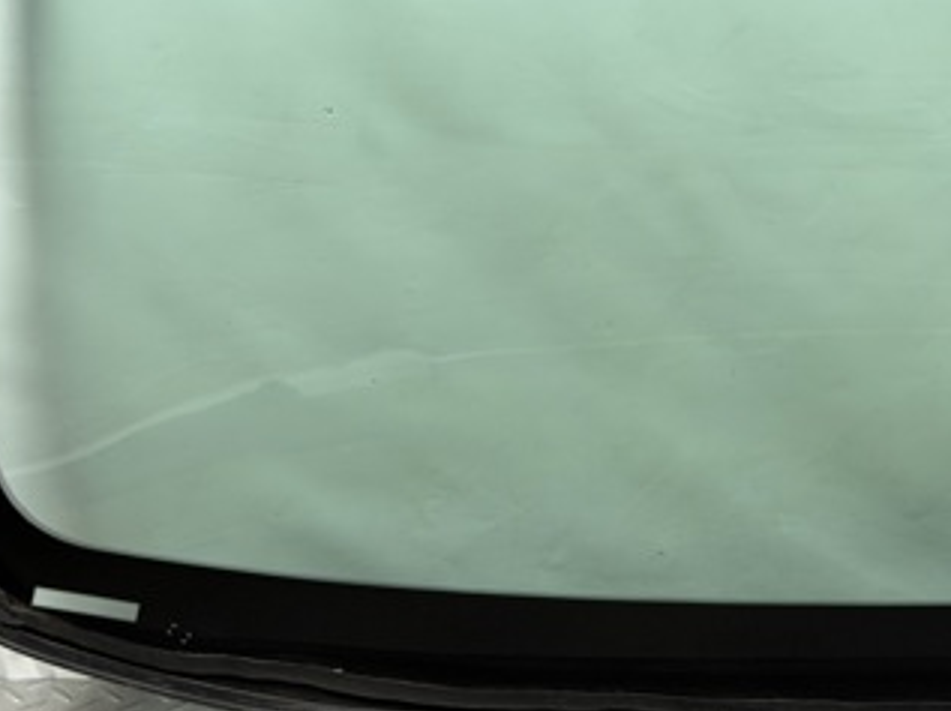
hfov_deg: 20.0
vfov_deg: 15.1
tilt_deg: -21.7
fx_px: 2662
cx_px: 783
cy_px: 152
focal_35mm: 97
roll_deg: +0.4
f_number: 1.78
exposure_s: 1/50
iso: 50
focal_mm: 6.76
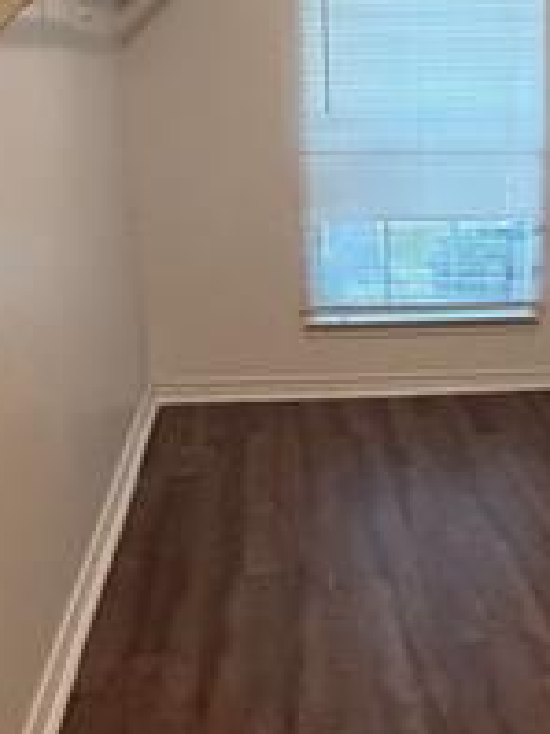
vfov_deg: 35.4
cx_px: 506
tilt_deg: -17.1
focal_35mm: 54
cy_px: 443
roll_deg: -1.2
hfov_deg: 26.0
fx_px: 1145
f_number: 2.2
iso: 640
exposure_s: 1/60
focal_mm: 2.22
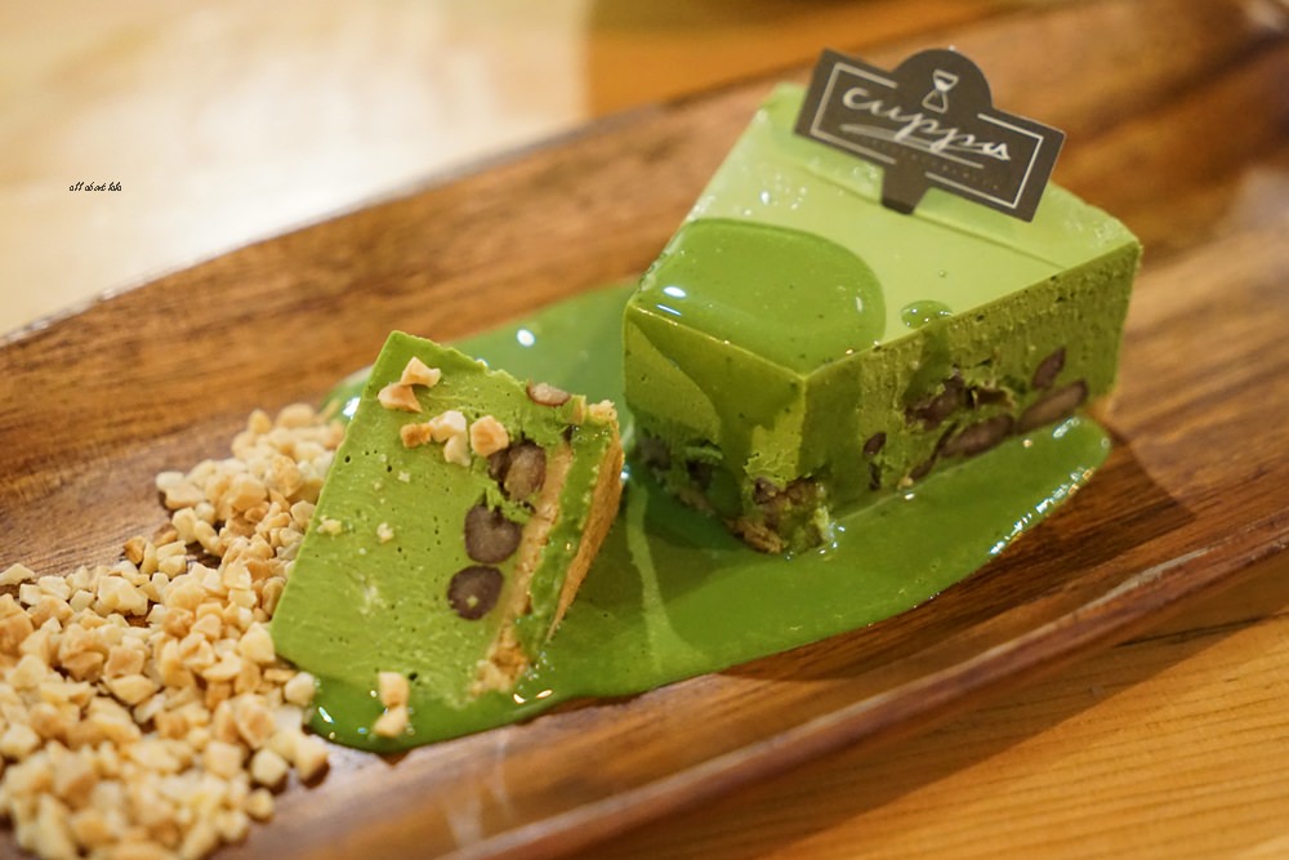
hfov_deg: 31.0
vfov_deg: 20.9
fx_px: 2328
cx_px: 644
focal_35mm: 65
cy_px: 430
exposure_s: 1/30
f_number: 4
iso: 6400
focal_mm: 65
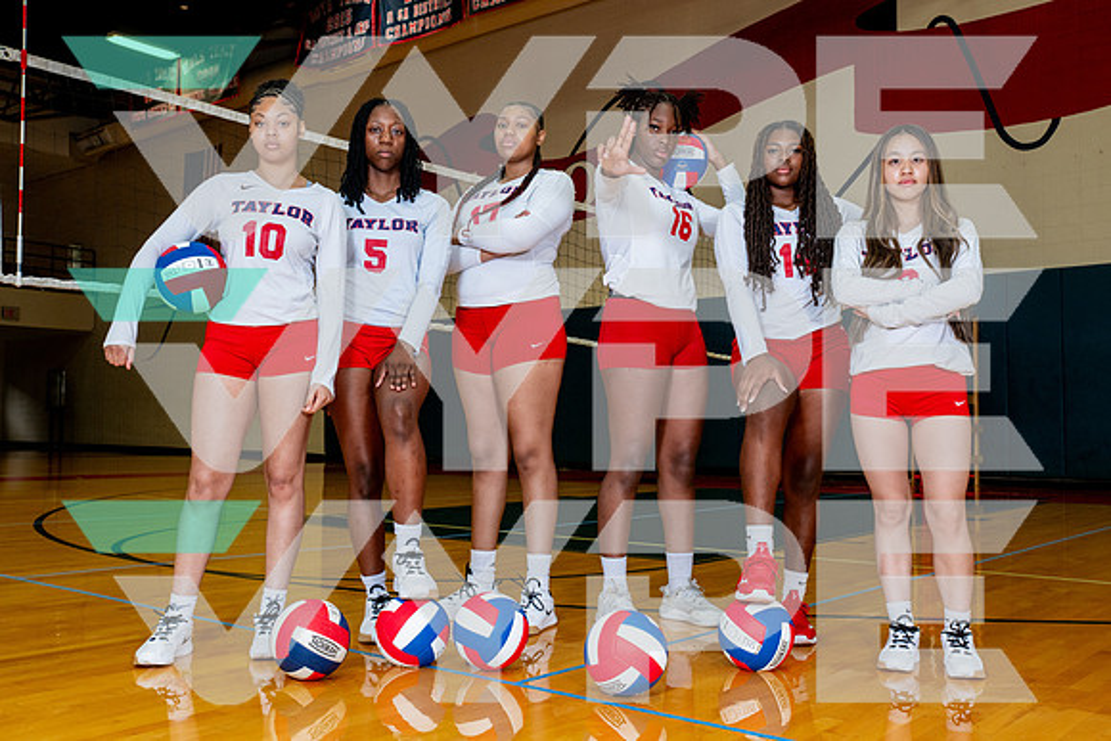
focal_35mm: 36
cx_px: 556
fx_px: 1098
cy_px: 370
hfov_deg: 53.7
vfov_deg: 37.3
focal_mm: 35
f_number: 7.1
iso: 800
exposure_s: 1/125
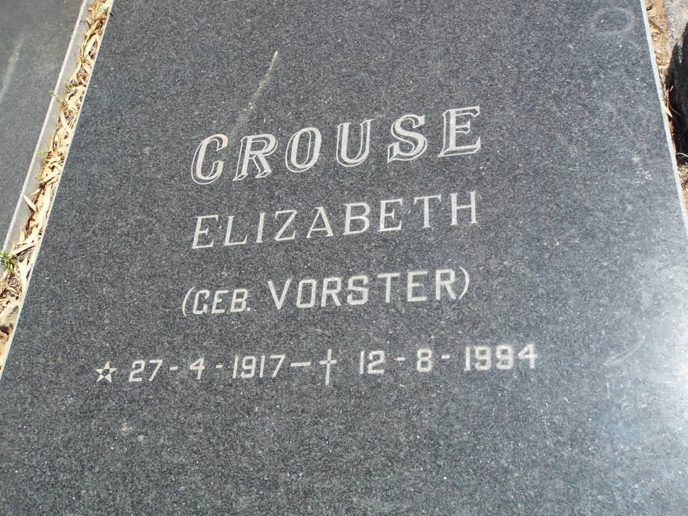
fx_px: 696
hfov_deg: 52.6
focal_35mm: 35
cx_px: 344
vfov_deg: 40.7
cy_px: 258
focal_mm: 6.3
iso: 80
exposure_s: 1/125
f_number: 8.2
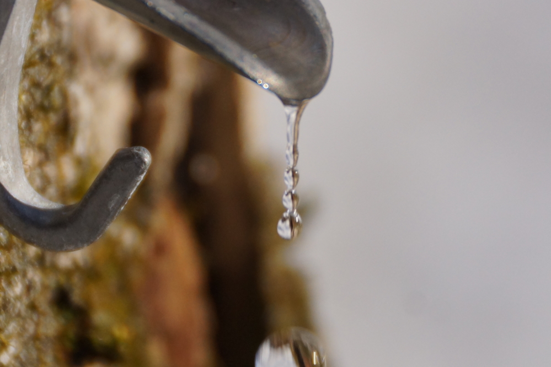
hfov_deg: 4.3
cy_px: 184
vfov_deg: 2.8
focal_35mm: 483
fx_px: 7392
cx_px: 276
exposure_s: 1/400
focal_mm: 230
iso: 500
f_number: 6.3
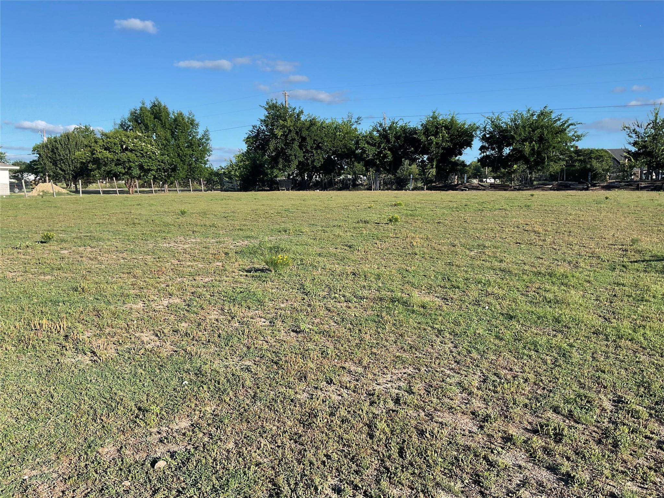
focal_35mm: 29
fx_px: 556
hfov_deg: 61.7
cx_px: 332
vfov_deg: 48.2
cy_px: 249
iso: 16
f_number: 1.8
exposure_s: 1/1168
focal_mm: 3
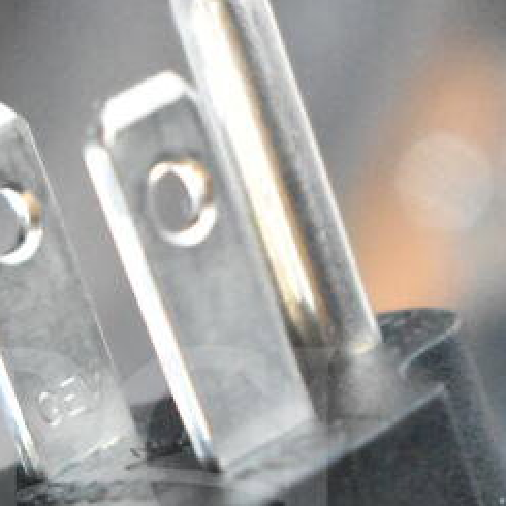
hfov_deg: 6.7
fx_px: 4326
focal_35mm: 262
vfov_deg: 6.7
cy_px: 510
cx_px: 149
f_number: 5.6
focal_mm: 55
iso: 18000
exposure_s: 1/100
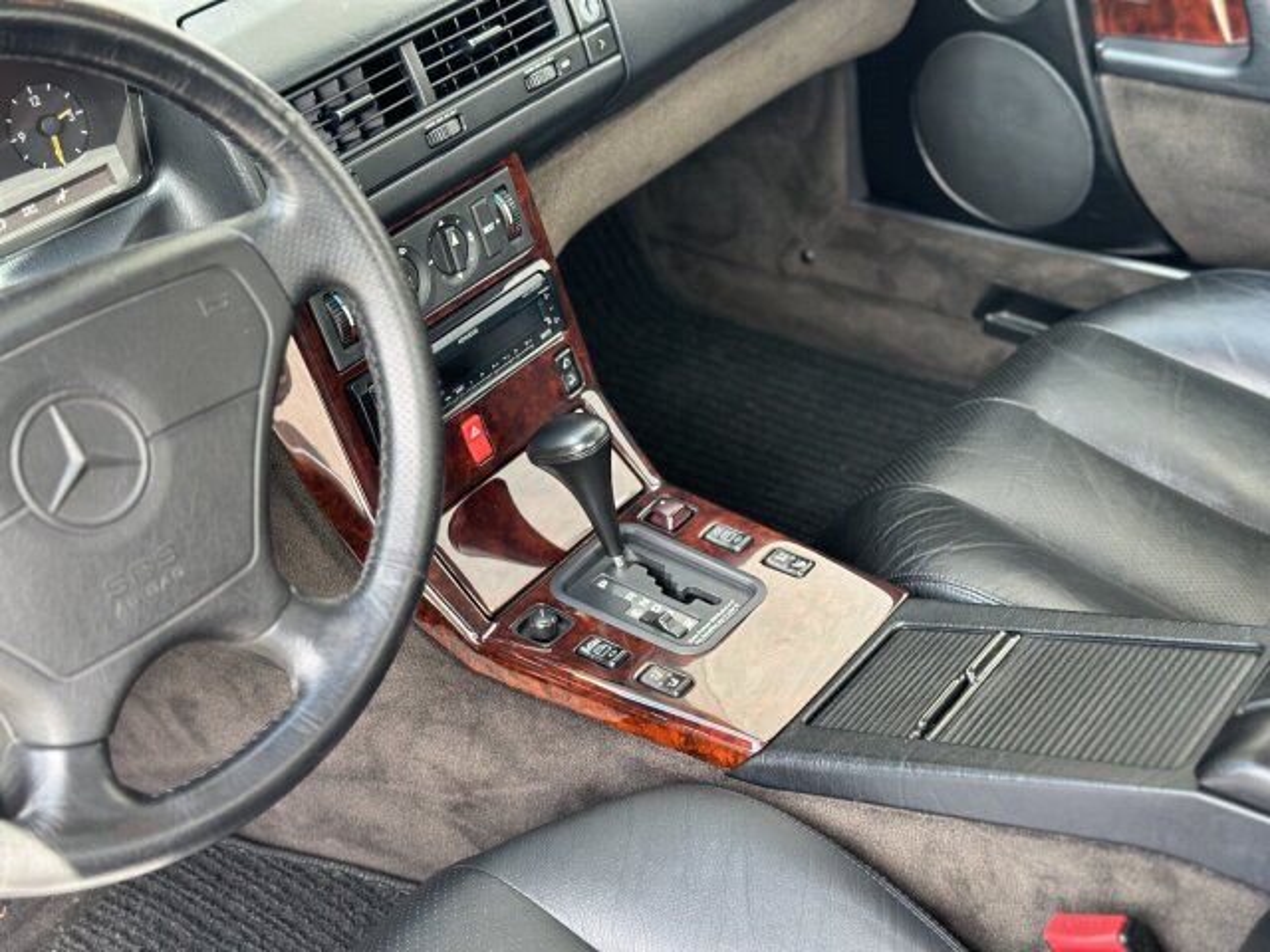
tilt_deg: -33.3
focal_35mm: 48
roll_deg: +5.5
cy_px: 476
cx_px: 635
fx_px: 1761
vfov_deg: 30.3
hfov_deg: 39.7
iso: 125
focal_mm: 6.86
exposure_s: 1/119
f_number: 1.78
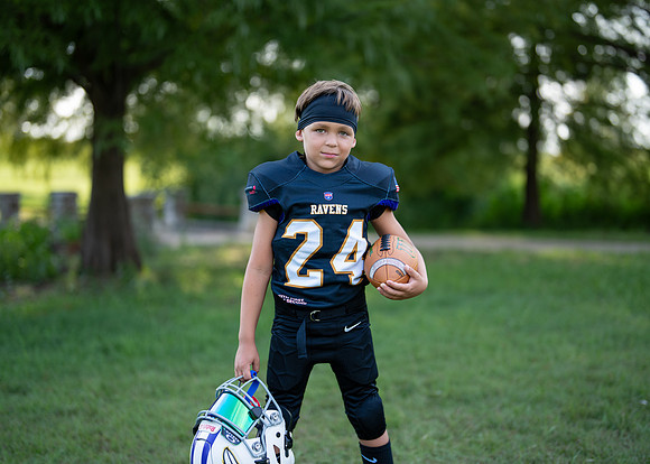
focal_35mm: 52
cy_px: 232
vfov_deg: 27.0
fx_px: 967
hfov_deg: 37.2
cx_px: 332
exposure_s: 1/1000
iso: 100
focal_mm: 50
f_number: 1.2
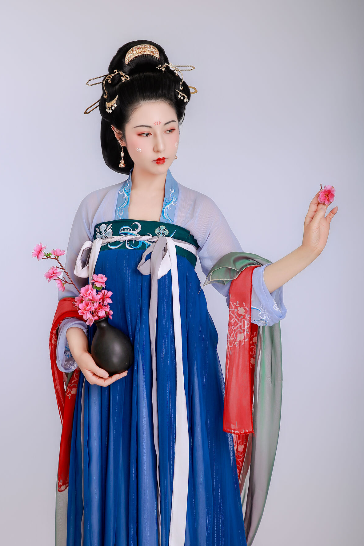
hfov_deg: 19.5
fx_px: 1061
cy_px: 272
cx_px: 181
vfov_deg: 28.8
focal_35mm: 70
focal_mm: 70
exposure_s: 1/160
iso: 100
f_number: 7.1
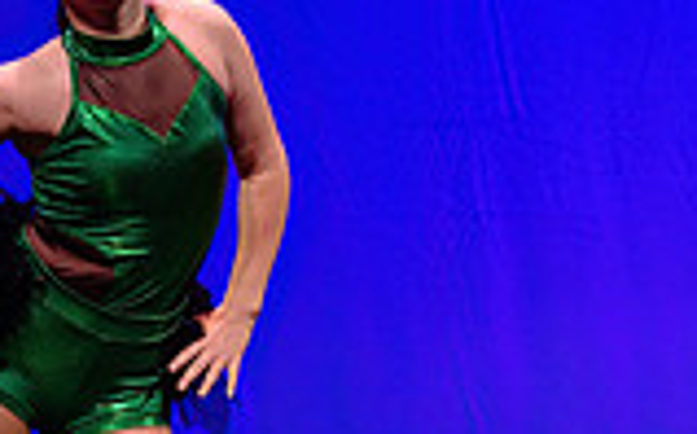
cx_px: 824
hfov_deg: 3.3
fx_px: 12068
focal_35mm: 636
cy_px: 304
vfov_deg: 2.1
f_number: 2.8
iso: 1250
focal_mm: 150
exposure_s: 1/400
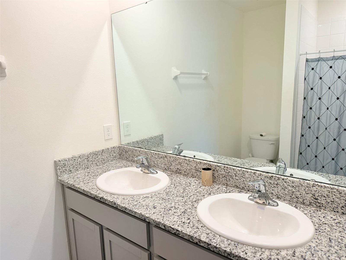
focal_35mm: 24
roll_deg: +1.6
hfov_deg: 71.6
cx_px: 173
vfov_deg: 56.8
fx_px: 240
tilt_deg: -9.4
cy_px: 130
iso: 100
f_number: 1.78
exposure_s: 1/120
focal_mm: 6.76
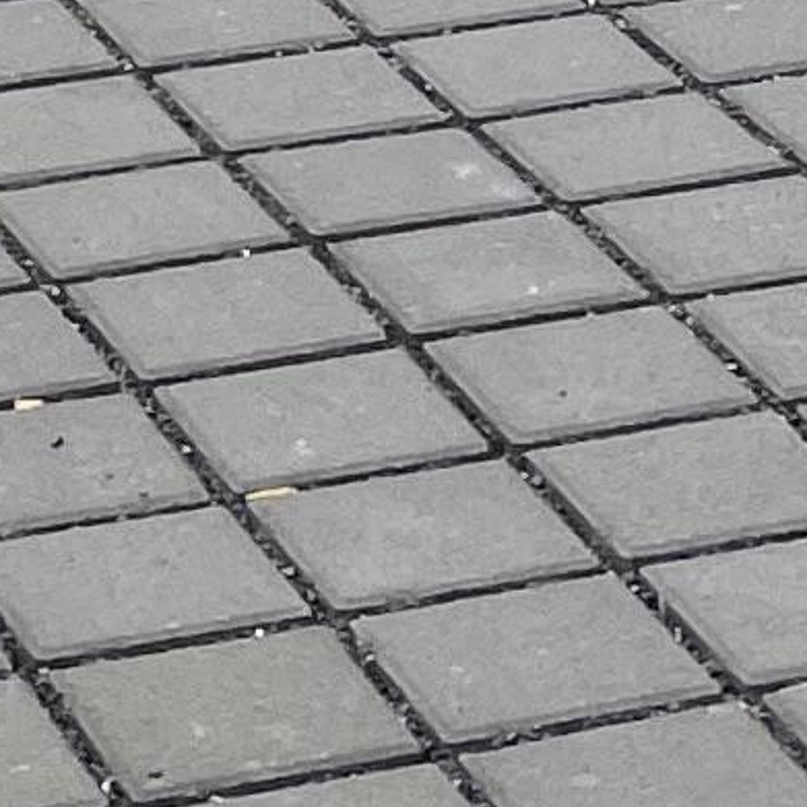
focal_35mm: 237
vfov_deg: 6.0
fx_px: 6251
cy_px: -2586
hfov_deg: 7.4
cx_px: 815
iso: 32
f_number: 1.6
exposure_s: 1/4464
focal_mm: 4.2
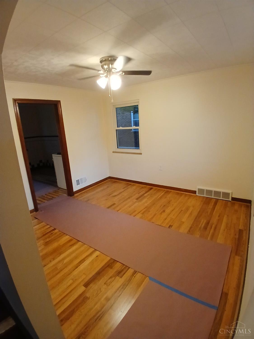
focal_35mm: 17
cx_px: 127
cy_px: 170
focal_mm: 1.4
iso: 250
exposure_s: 1/30
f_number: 2.2
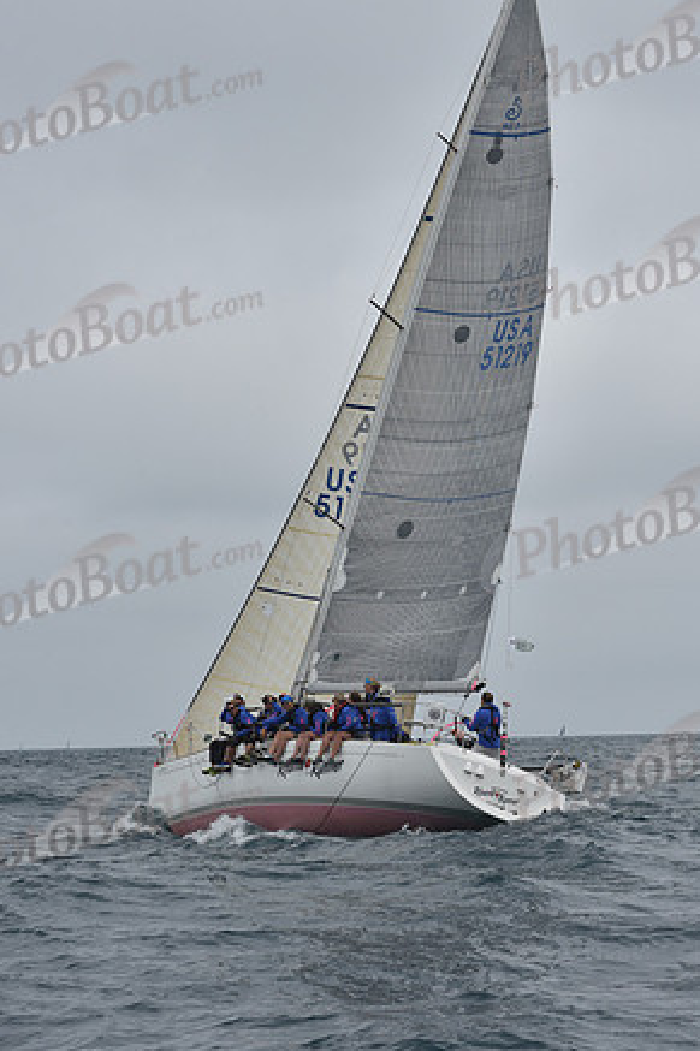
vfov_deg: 21.9
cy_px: 426
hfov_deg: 14.7
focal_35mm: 93
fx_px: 2714
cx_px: 388
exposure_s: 1/800
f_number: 11
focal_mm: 70
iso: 250
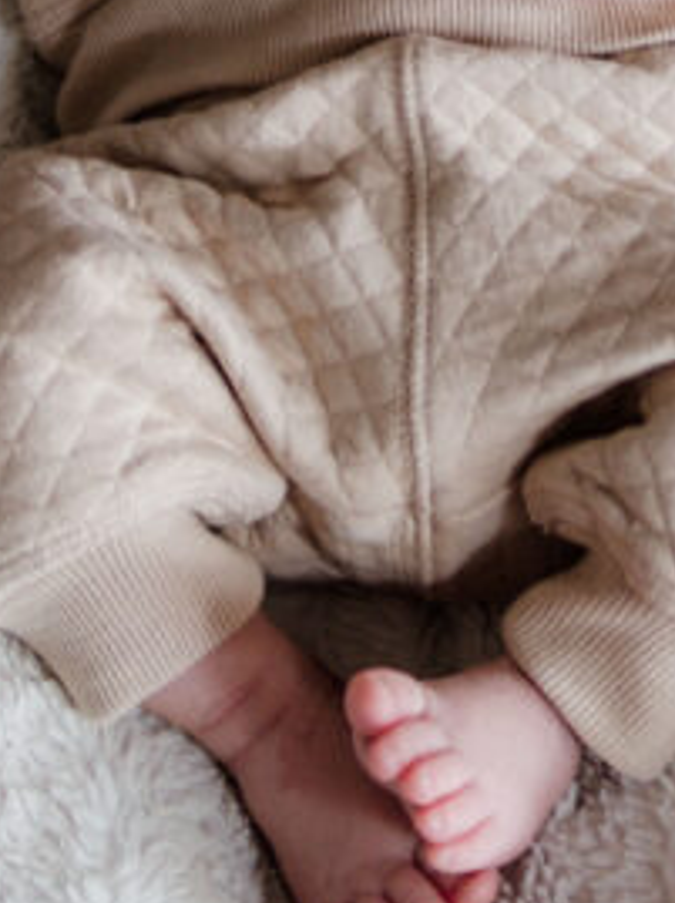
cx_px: 401
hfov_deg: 9.0
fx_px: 4300
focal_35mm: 165
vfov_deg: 11.2
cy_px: -688
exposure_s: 1/125
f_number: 1.4
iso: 640
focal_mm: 30
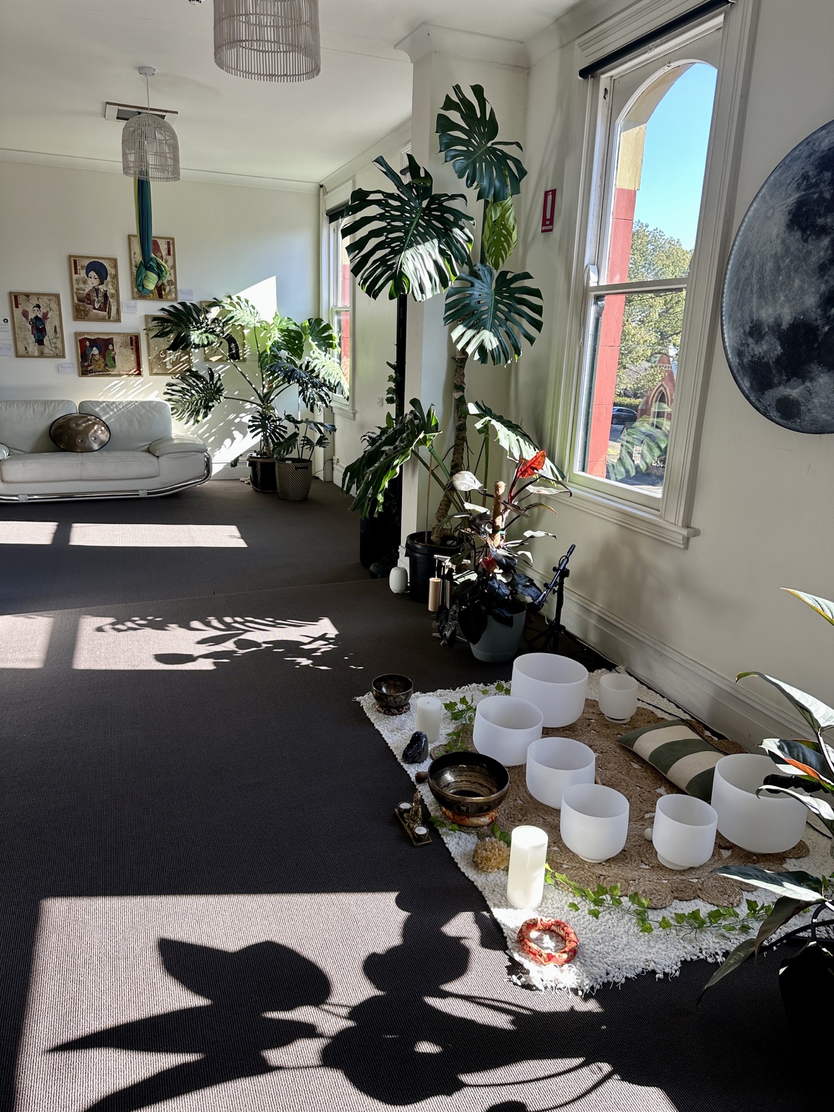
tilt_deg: -15.4
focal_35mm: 24
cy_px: 556
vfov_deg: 71.6
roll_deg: -2.0
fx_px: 771
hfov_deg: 56.8
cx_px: 417
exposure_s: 1/328
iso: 80
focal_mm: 6.86
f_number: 1.78
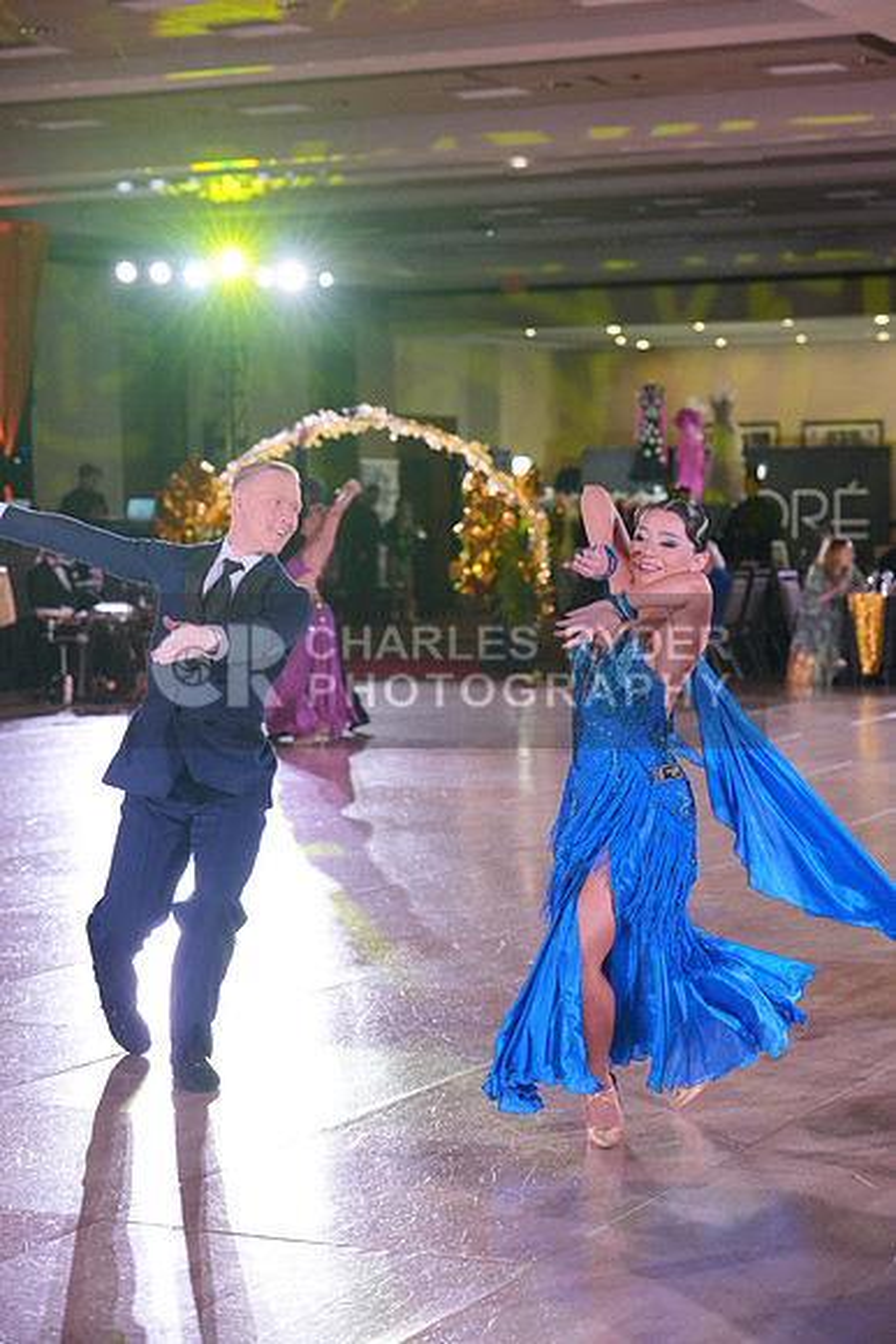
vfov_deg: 26.0
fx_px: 2910
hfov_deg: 17.5
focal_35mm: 78
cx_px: 448
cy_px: 672
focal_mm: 78
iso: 2000
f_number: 4
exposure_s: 1/400
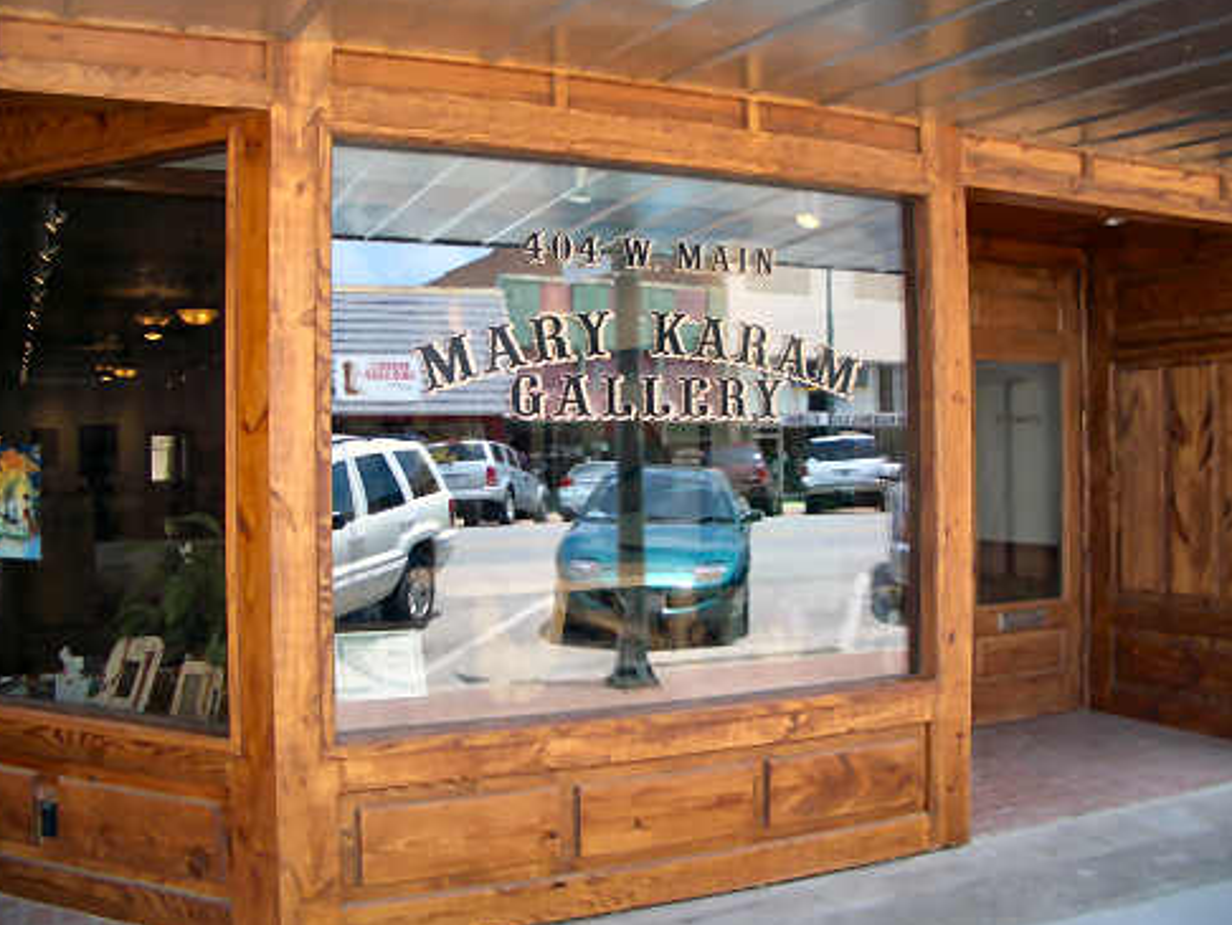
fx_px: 1282
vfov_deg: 39.7
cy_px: 460
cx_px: 616
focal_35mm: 36
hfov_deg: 51.3
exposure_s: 1/250
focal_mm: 5.8
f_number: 2.6
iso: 50
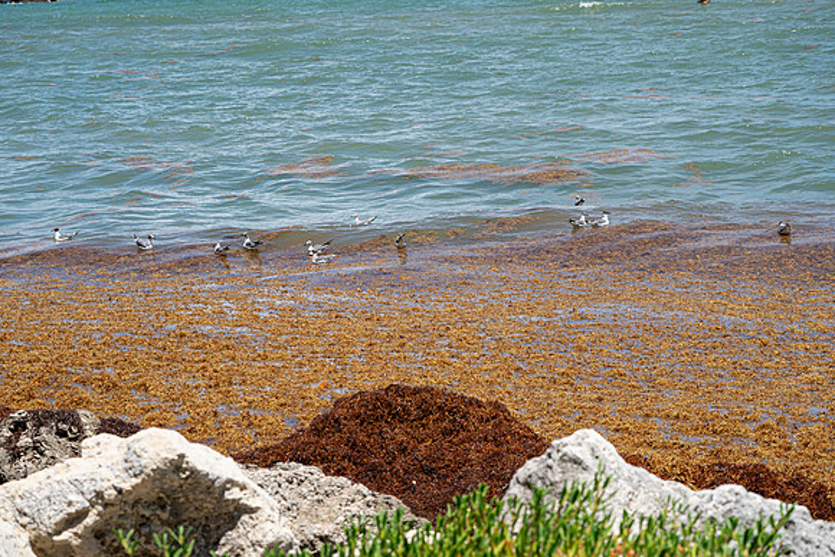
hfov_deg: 20.4
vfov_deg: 13.7
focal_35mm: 100
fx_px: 2320
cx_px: 418
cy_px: 278
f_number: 10
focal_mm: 100
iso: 640
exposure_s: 1/1250
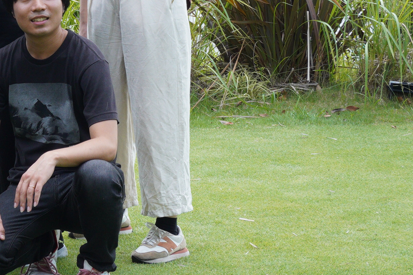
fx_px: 1446
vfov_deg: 10.8
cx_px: -32
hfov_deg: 15.8
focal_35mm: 126
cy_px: -12
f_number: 13
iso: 800
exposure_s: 1/250
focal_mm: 35
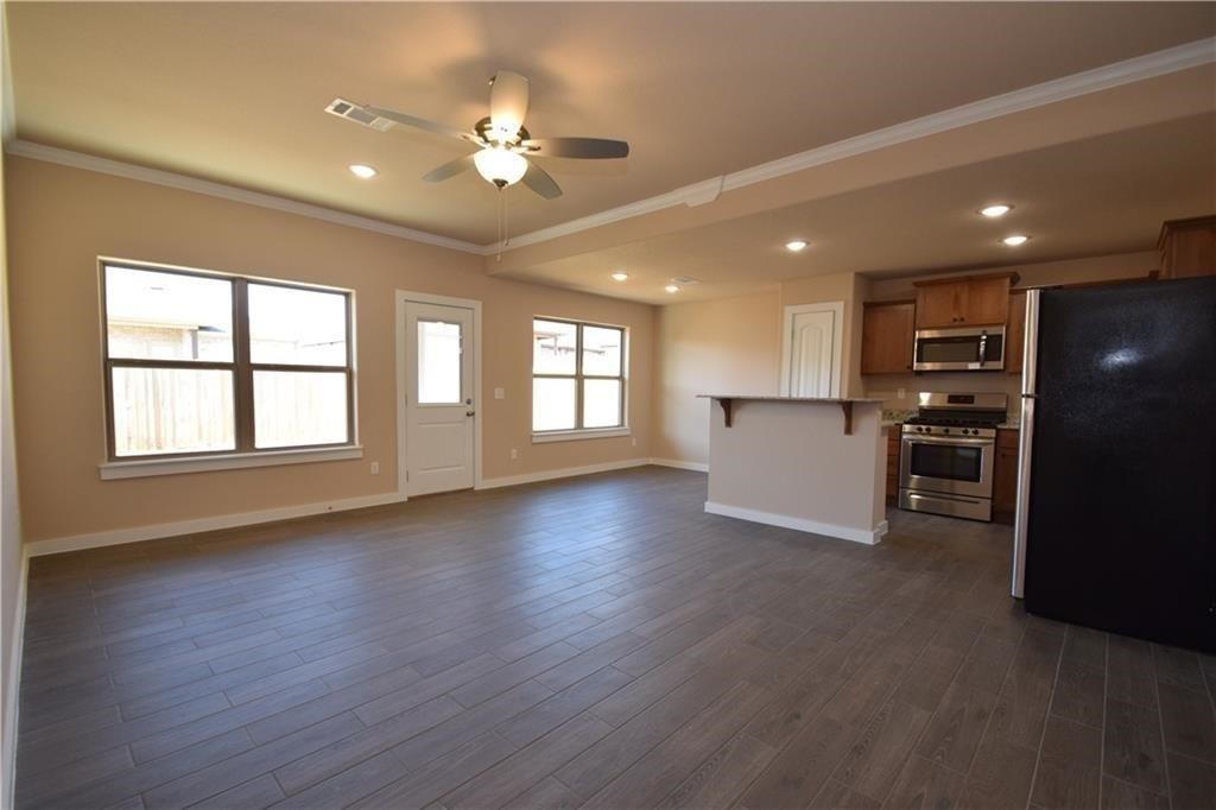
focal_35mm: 15
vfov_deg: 77.3
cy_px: 405
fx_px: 506
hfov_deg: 100.4
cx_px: 608
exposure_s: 1/125
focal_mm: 10
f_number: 5.6
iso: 800
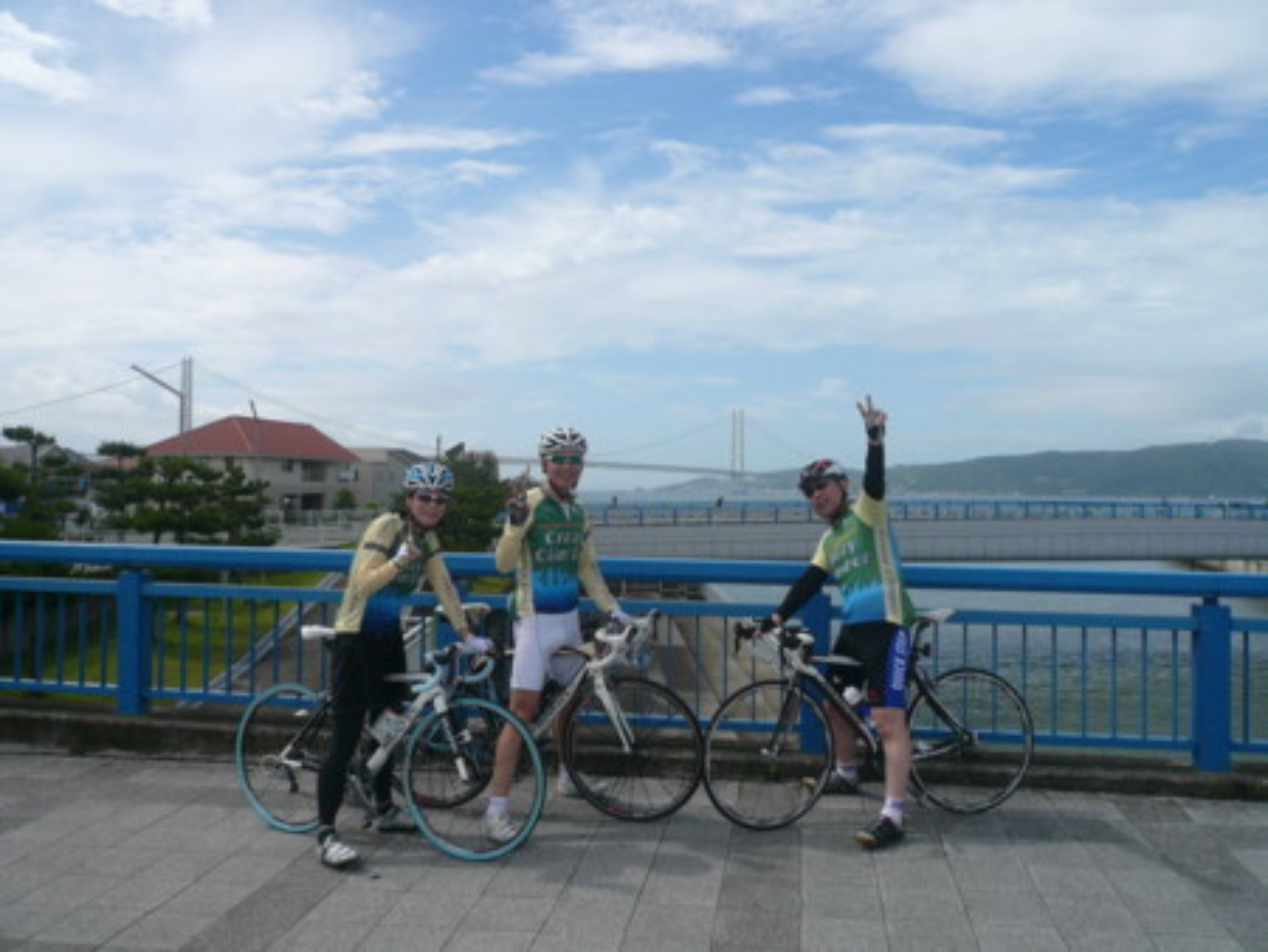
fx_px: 1026
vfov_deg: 49.8
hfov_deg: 63.4
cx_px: 634
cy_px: 476
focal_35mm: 28
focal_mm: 4.6
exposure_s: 1/400
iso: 100
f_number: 8
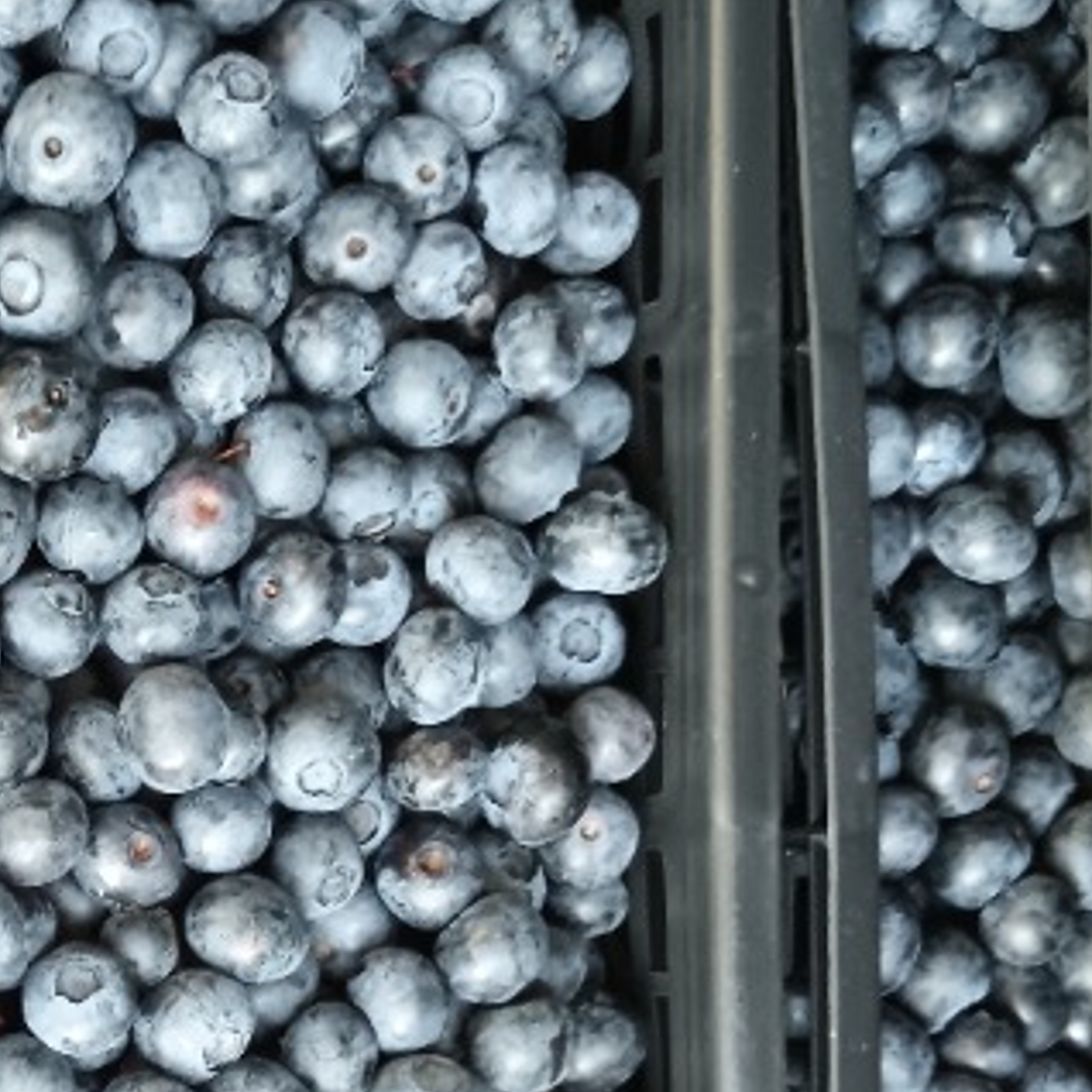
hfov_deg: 20.6
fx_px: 2891
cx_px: -21
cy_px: 804
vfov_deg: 21.2
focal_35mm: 81
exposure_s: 1/25
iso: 1457
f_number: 1.9
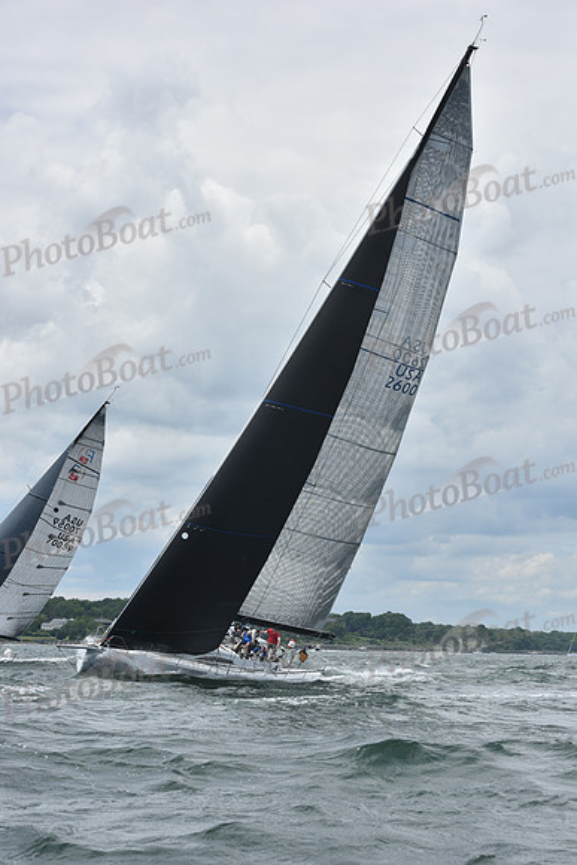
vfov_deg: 21.5
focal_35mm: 95
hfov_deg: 14.4
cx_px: 288
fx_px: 2282
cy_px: 432
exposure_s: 1/1000
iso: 250
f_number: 8
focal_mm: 95
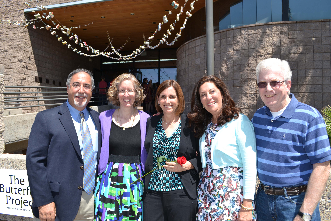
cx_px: 166
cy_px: 110
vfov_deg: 47.9
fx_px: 248
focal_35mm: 27
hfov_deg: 67.4
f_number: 7.1
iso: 100
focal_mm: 18
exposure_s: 1/200
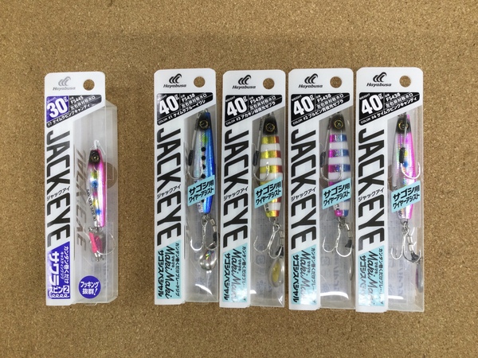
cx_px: 239
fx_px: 428
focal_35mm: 31
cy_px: 179
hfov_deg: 58.4
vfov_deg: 45.4
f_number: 2.4
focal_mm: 3.3
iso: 32
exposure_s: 1/40
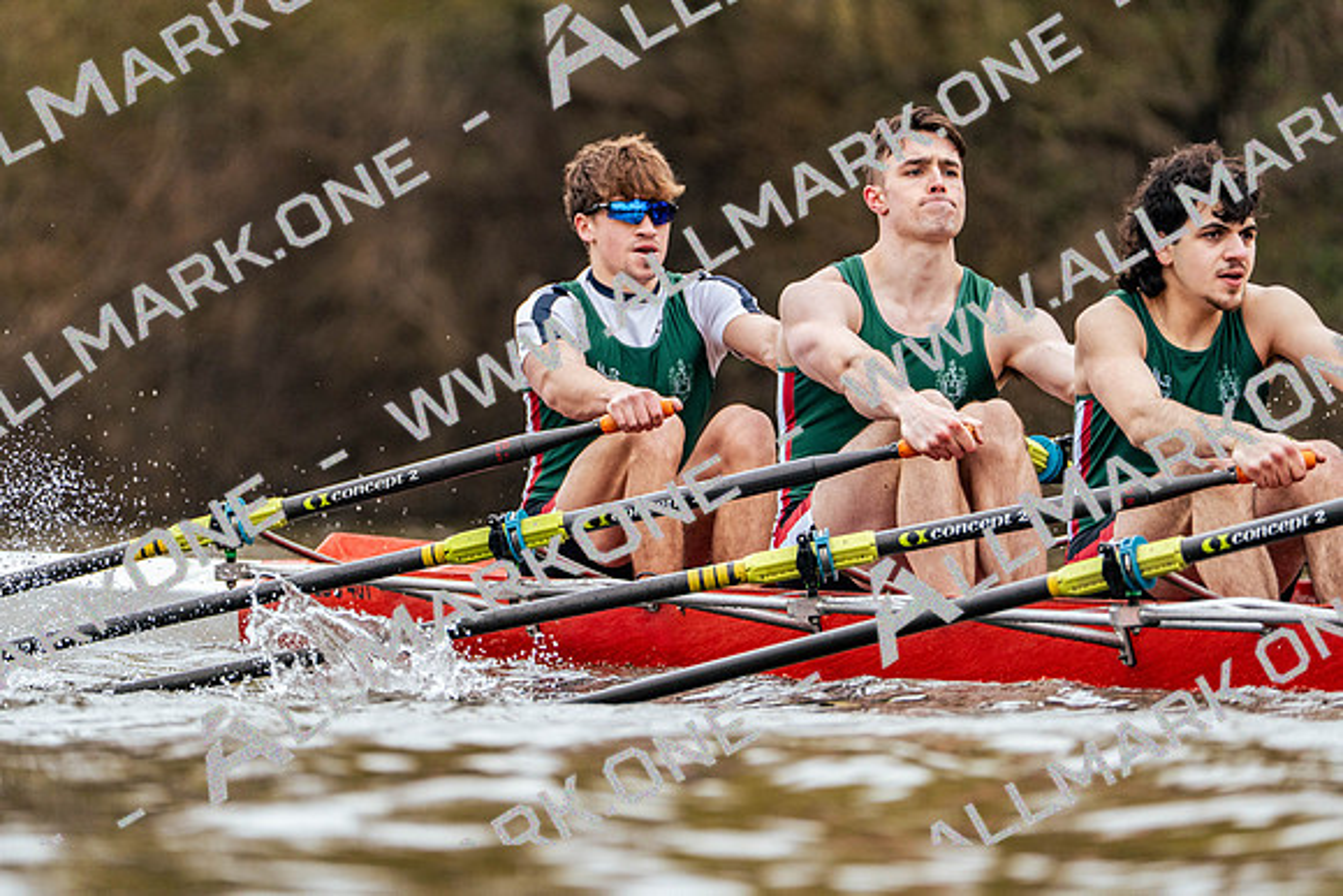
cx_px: 672
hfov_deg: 4.1
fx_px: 18880
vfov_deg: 2.7
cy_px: 448
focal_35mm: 506
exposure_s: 1/2000
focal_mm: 506
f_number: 6.3
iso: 2000
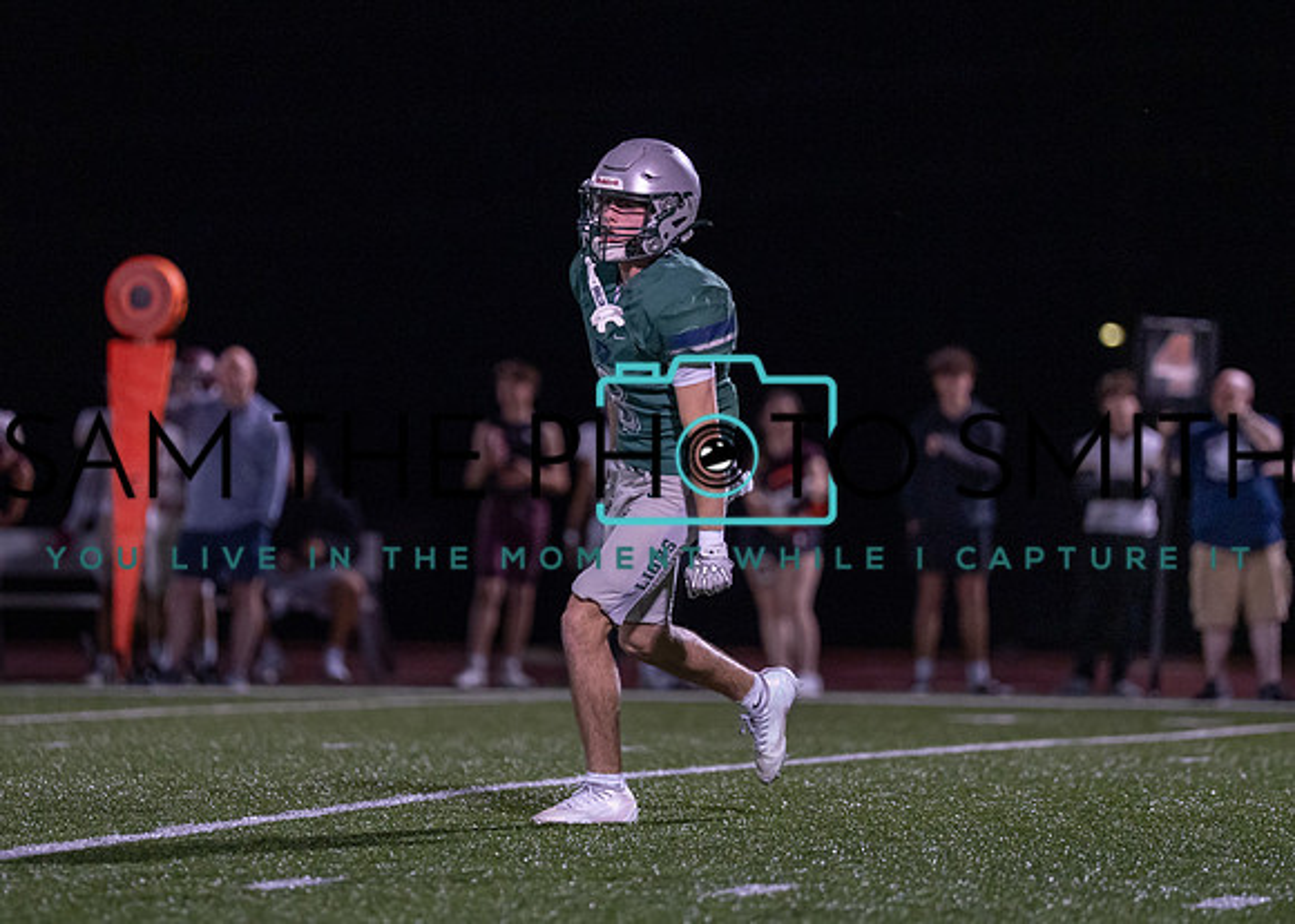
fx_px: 10436
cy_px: 387
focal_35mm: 284
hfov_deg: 7.1
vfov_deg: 5.1
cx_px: 646
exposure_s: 1/1000
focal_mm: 194
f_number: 2.8
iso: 2000
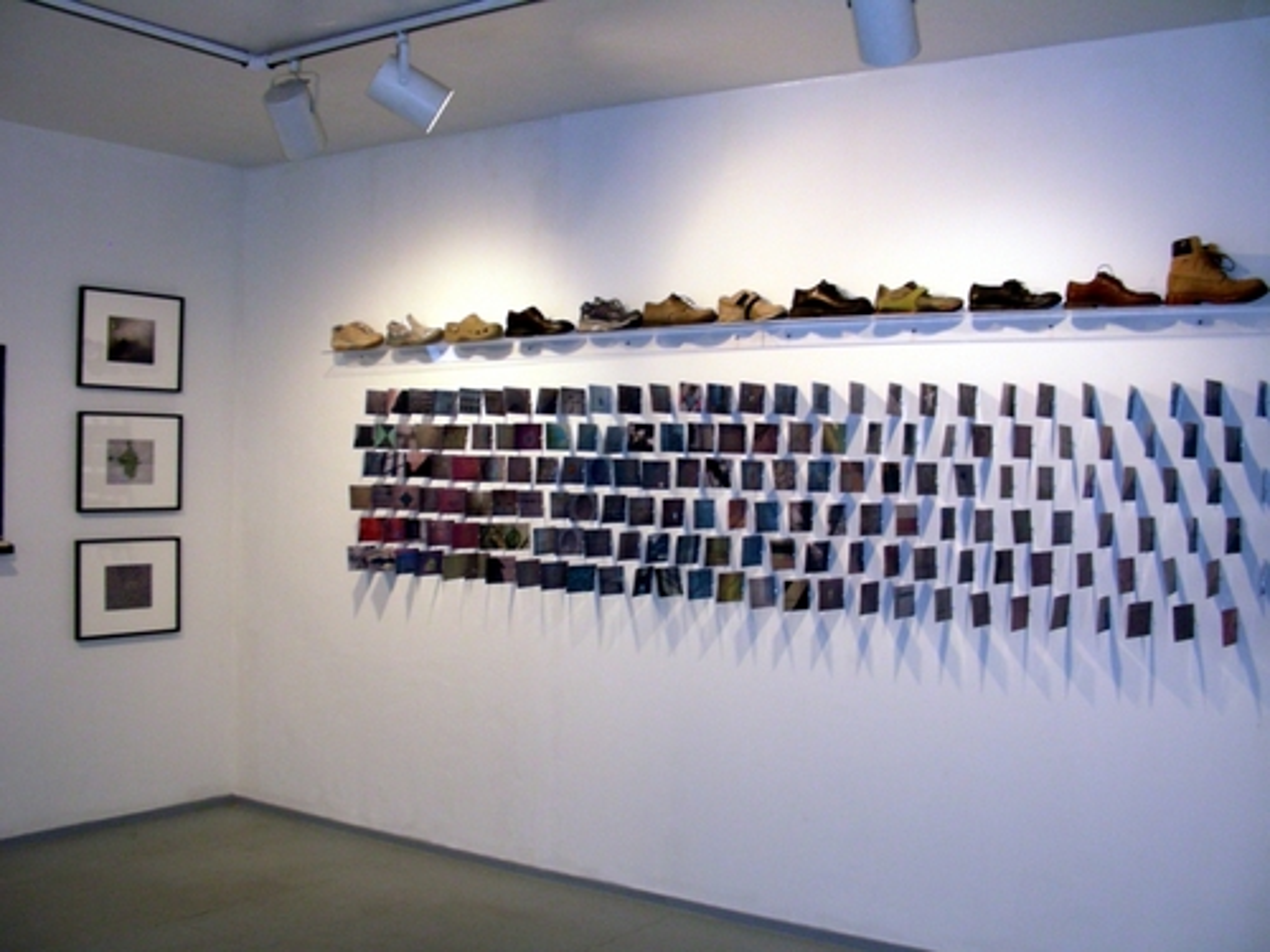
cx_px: 635
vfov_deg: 37.7
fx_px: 1394
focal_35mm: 38
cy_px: 476
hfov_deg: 49.0
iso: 200
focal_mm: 6.3
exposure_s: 1/10.4
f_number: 3.5
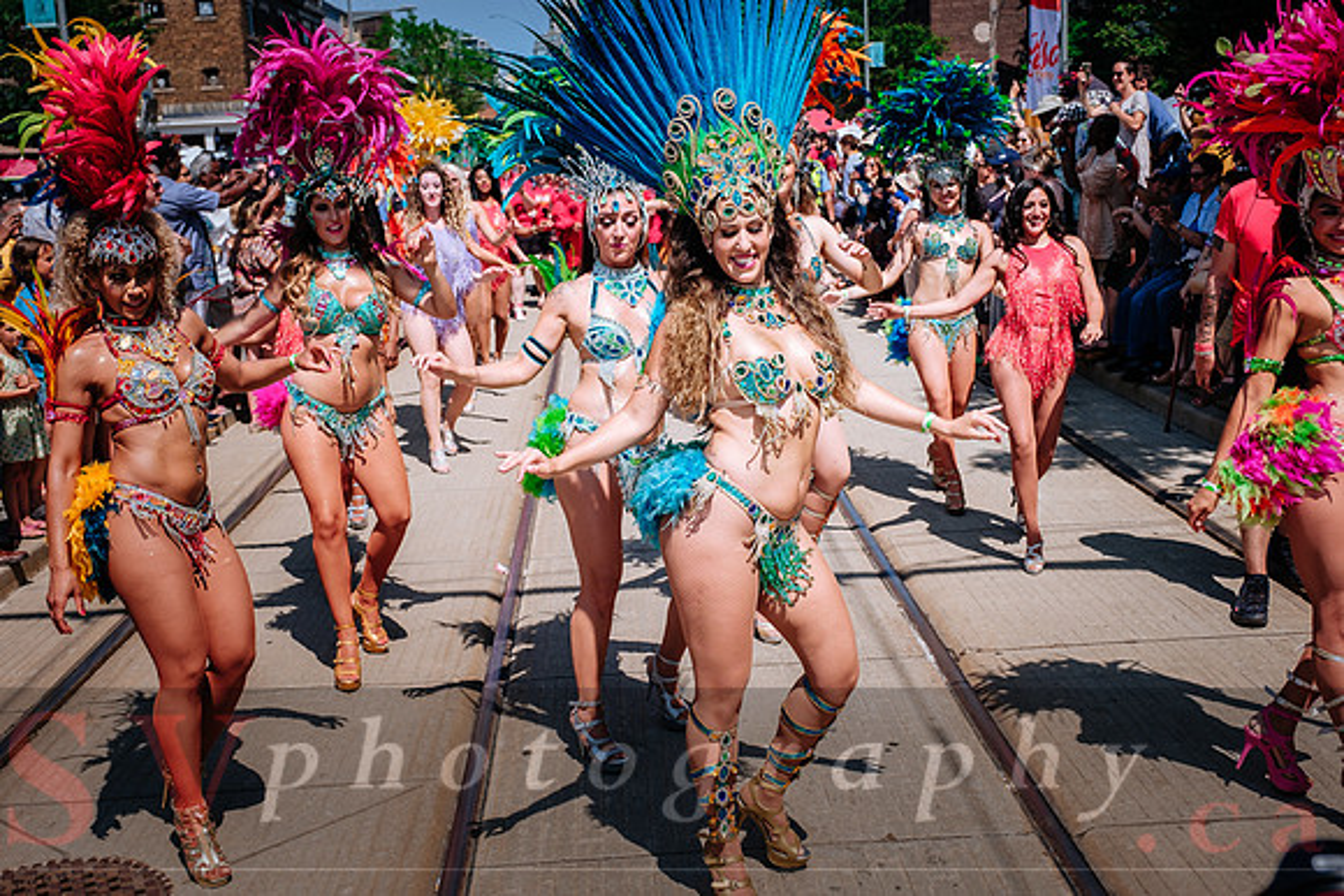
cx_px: 672
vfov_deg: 36.0
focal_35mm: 37
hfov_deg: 51.9
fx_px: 1382
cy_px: 448
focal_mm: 24.9
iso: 200
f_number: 4
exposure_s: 1/1600
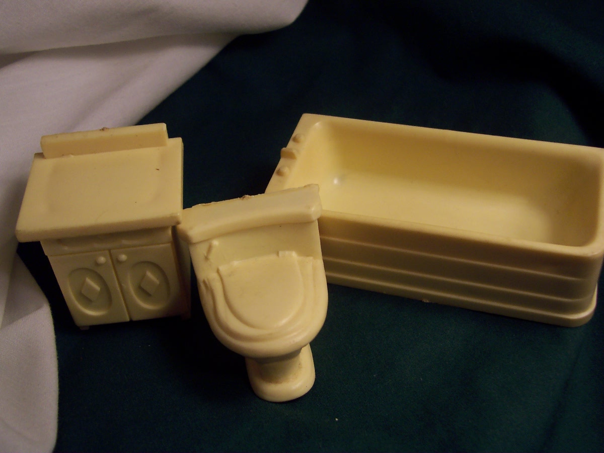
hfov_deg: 50.1
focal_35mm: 37
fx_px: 646
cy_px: 226
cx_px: 302
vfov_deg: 38.7
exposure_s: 1/350
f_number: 2.8
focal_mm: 5.6
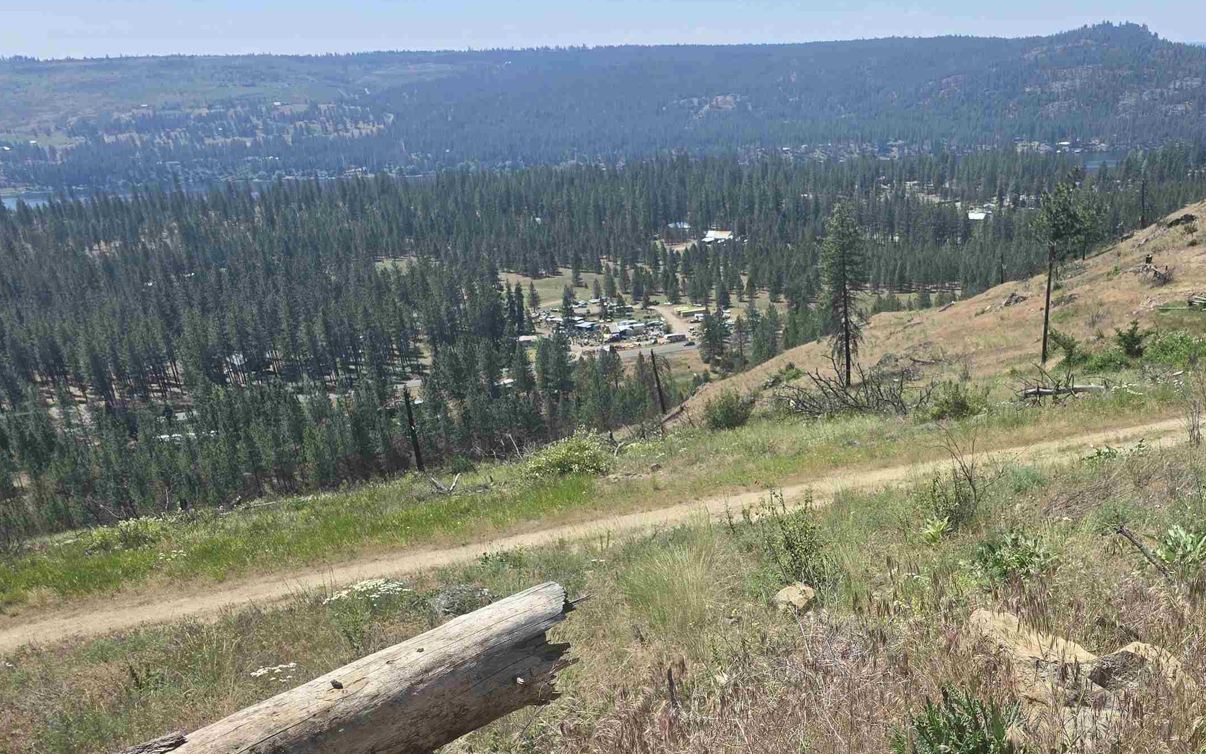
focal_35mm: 35
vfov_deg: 35.3
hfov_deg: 53.5
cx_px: 859
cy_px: 589
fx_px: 1150
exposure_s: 1/640
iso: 12
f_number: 1.7
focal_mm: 6.3
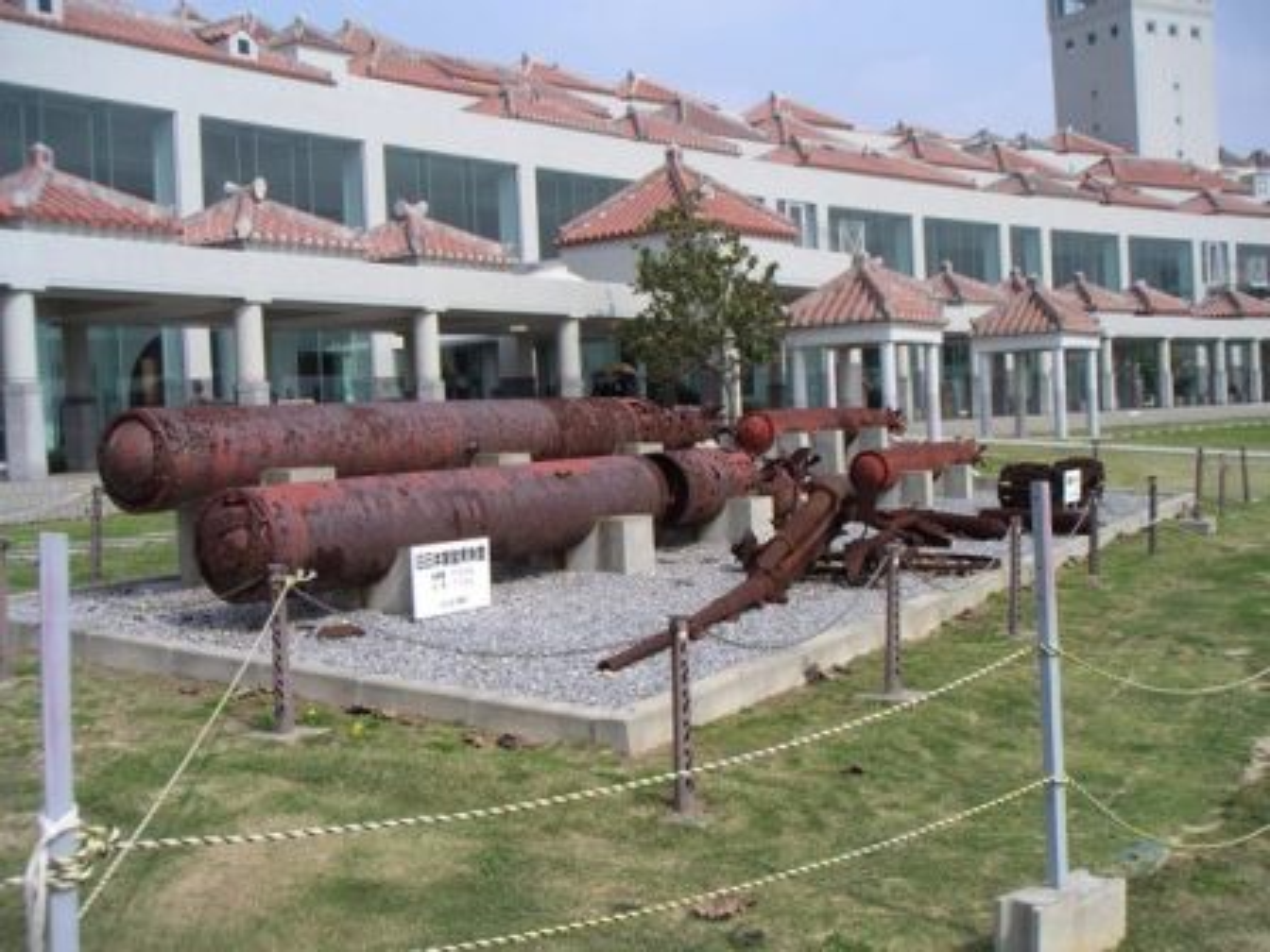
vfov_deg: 37.7
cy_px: 476
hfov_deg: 49.0
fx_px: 1394
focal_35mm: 38
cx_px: 635
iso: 50
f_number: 6.6
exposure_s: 1/190
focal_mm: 6
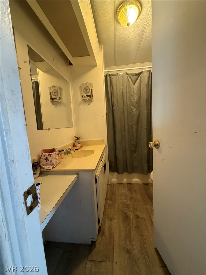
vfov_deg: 102.1
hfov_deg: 85.7
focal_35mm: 14
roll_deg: +3.7
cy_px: 138
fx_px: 111
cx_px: 103
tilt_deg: -6.8
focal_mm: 2.22
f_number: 2.2
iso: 400
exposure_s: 1/60
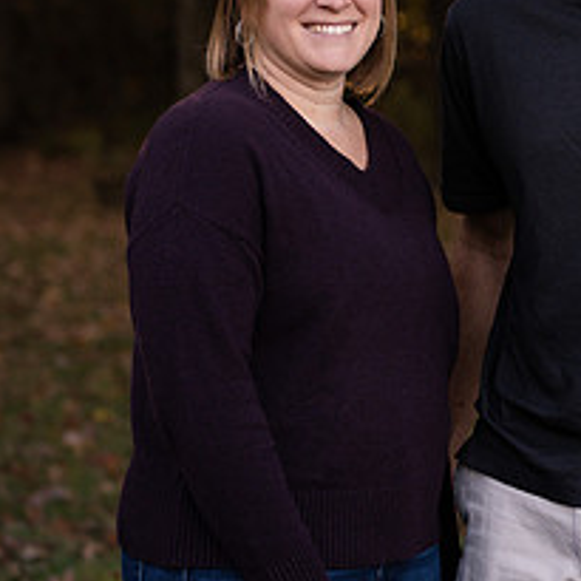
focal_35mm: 204
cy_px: 132
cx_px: 635
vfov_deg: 8.6
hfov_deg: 8.5
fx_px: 3874
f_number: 3.5
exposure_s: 1/400
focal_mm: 85
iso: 320
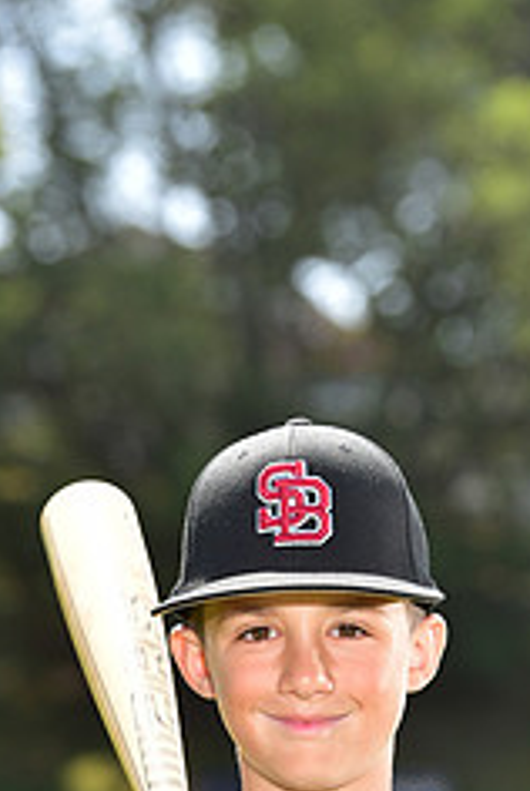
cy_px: 915
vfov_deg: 6.4
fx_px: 7023
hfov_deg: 4.3
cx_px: 344
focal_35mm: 319
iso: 100
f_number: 5
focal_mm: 130
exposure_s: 1/200
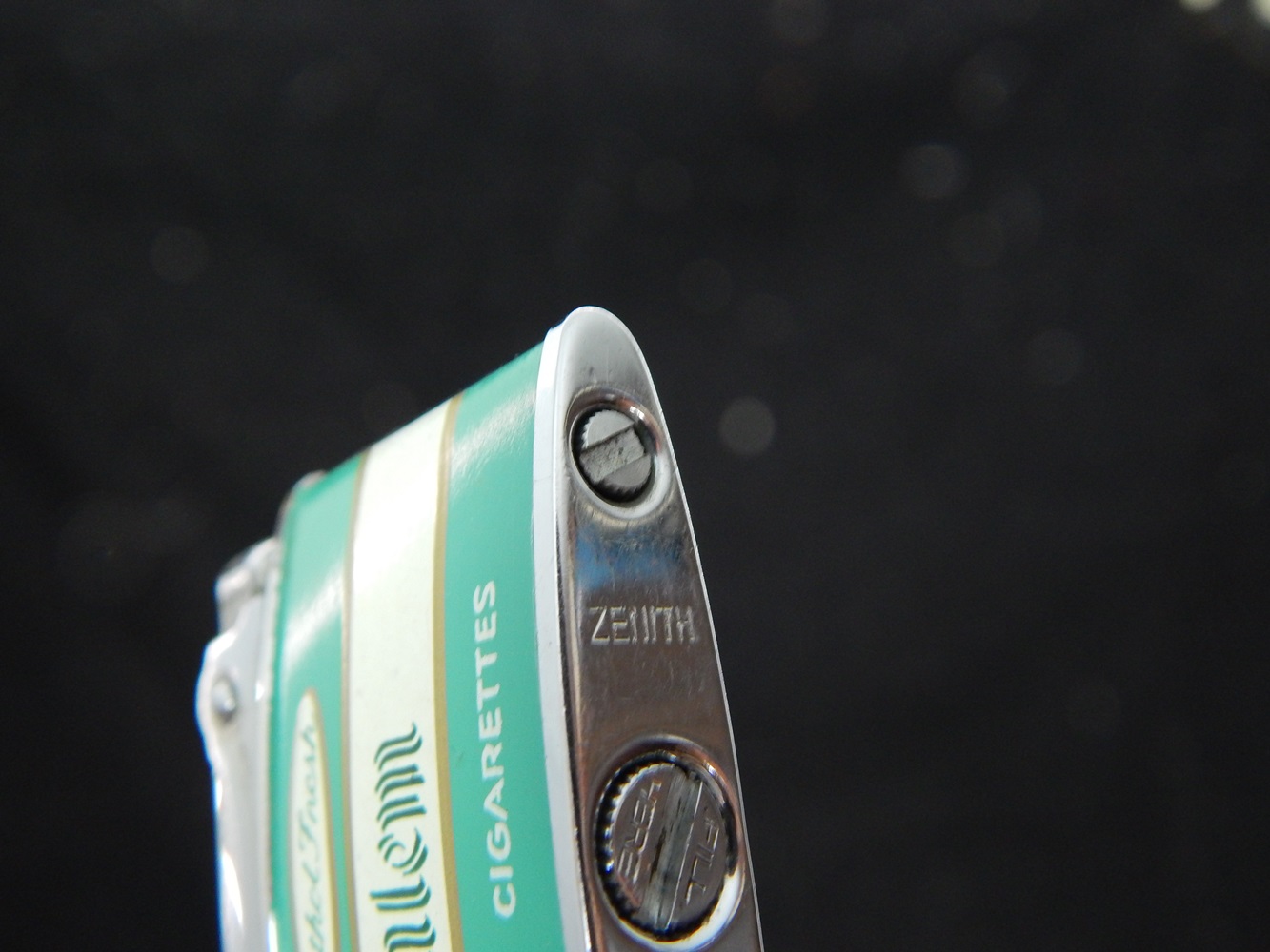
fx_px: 1137
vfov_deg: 45.4
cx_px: 635
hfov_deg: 58.3
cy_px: 476
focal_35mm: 31
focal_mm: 5.6
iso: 400
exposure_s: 1/15
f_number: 3.2
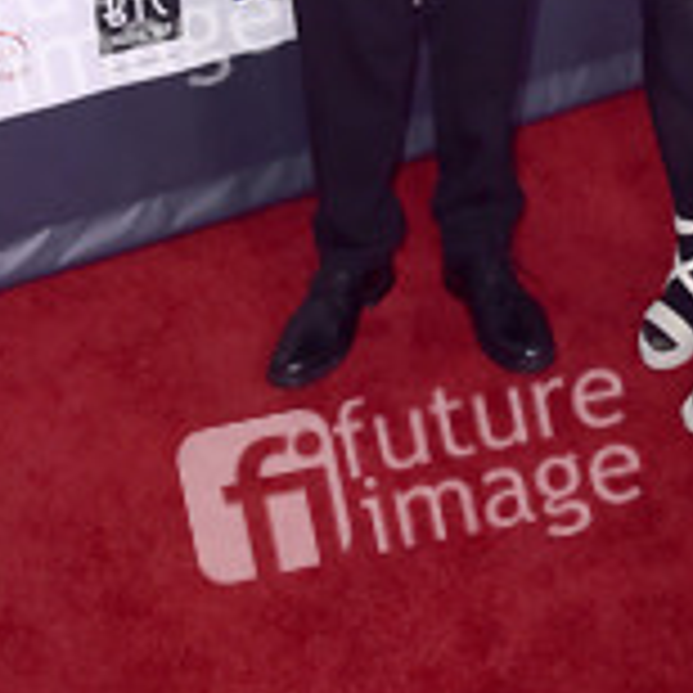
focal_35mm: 53
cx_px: 542
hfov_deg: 31.5
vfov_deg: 27.2
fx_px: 1200
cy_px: -198
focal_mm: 24
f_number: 6.3
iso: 500
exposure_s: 1/320
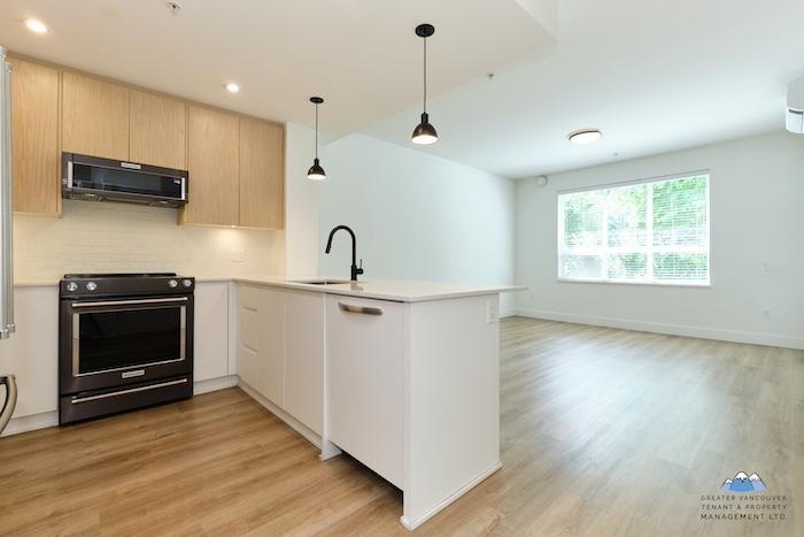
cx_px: 402
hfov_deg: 100.4
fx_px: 335
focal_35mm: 15
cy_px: 268
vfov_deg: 77.4
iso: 200
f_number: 8
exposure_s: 1/8
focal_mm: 10
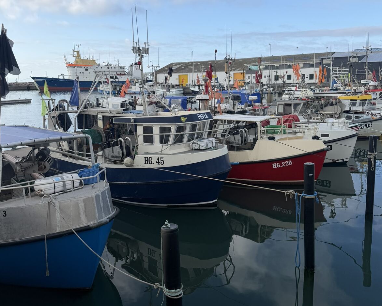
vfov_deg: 45.7
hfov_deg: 55.7
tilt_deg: -8.5
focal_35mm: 32
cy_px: 136
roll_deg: +1.6
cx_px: 195
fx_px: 362
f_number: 1.78
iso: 80
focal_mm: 6.76
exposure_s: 1/2169
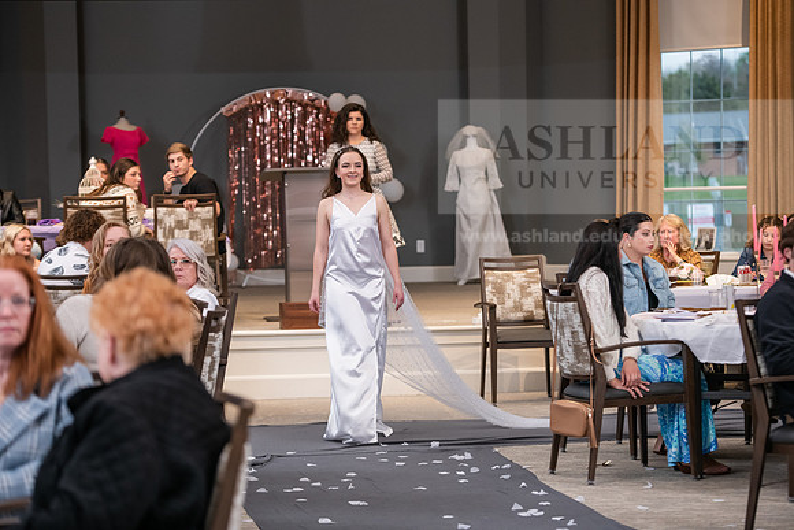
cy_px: 265
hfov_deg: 20.4
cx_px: 397
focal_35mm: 100
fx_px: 2206
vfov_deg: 13.7
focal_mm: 100
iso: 1600
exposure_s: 1/200
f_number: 3.5
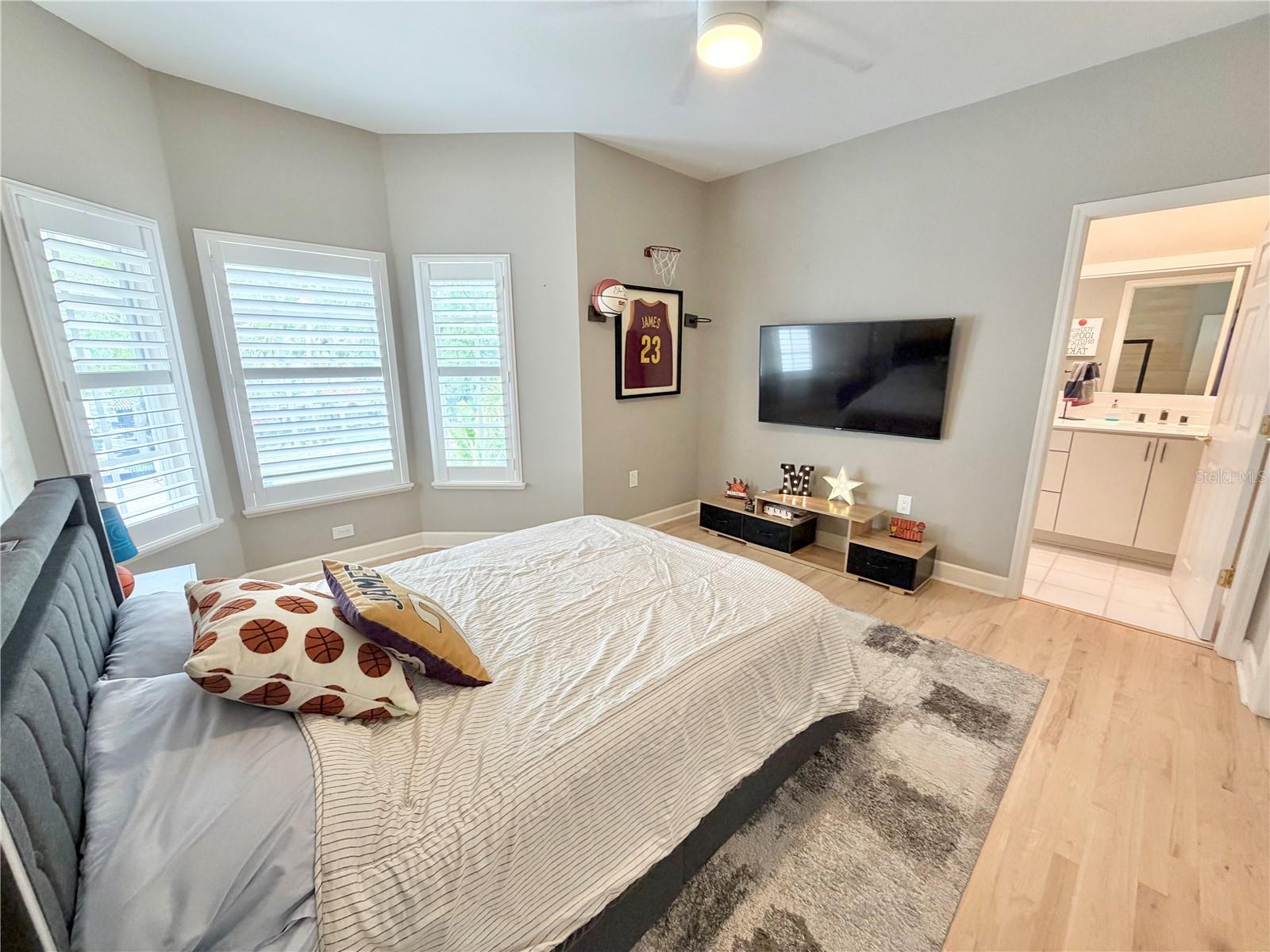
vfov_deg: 85.7
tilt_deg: -13.2
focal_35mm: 14
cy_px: 476
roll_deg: +0.0
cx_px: 635
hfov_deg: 102.1
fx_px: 514
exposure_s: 1/120
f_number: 2.2
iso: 250
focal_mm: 2.22
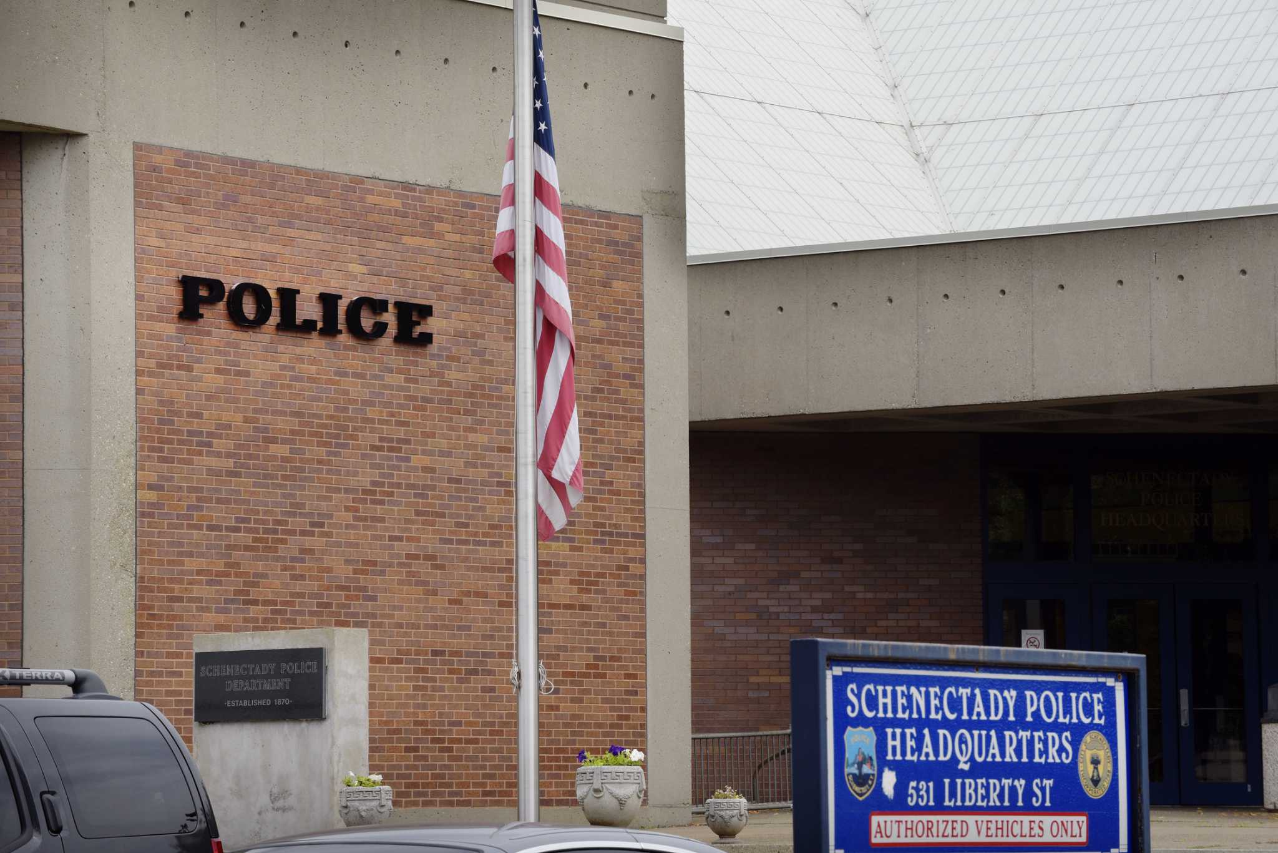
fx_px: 5504
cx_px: 639
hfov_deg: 13.2
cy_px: 426
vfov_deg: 8.9
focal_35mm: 155
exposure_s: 1/200
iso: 200
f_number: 11
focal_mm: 155
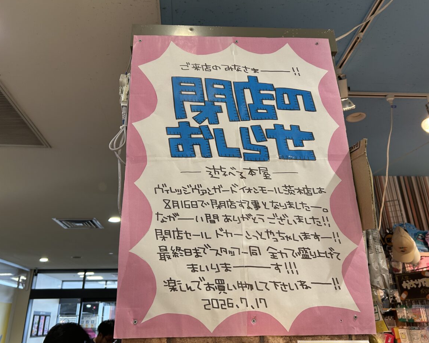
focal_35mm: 28
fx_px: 356
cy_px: 169
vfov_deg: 51.5
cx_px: 211
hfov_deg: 62.2
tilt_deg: +22.2
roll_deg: +0.3
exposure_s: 1/120
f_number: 1.5
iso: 100
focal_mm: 5.7
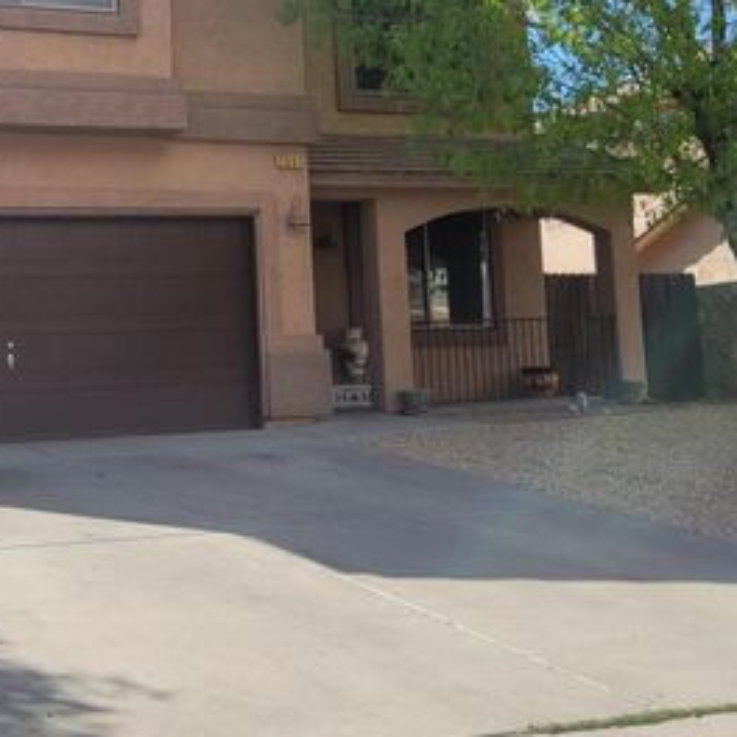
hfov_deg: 29.3
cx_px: 232
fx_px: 1397
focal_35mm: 58
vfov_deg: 29.3
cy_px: 239
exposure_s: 1/2005
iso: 40
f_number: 1.8
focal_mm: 5.4
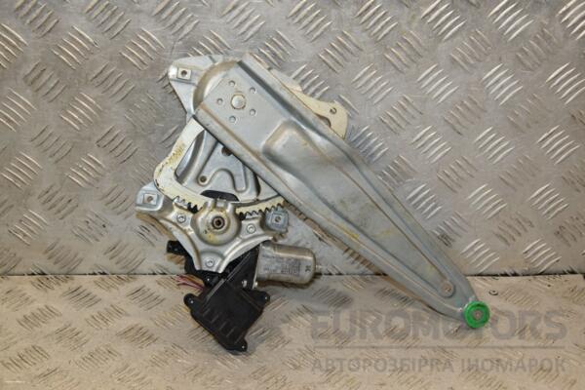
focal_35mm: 63
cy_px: 195
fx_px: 1024
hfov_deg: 31.9
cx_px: 292
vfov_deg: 21.6
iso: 800
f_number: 6.3
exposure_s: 1/200
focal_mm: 42
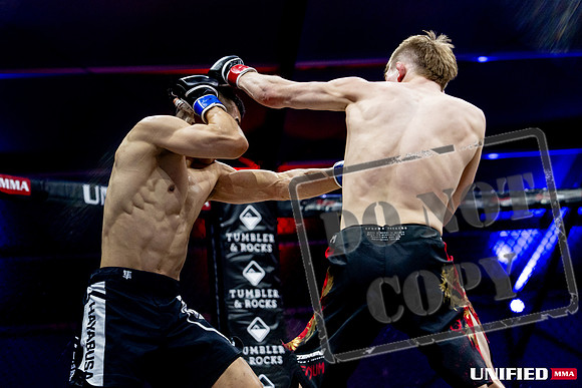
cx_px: 283
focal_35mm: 85
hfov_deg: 24.0
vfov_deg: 16.2
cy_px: 168
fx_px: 1368
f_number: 2.8
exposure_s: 1/1250
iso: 3200
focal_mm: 70
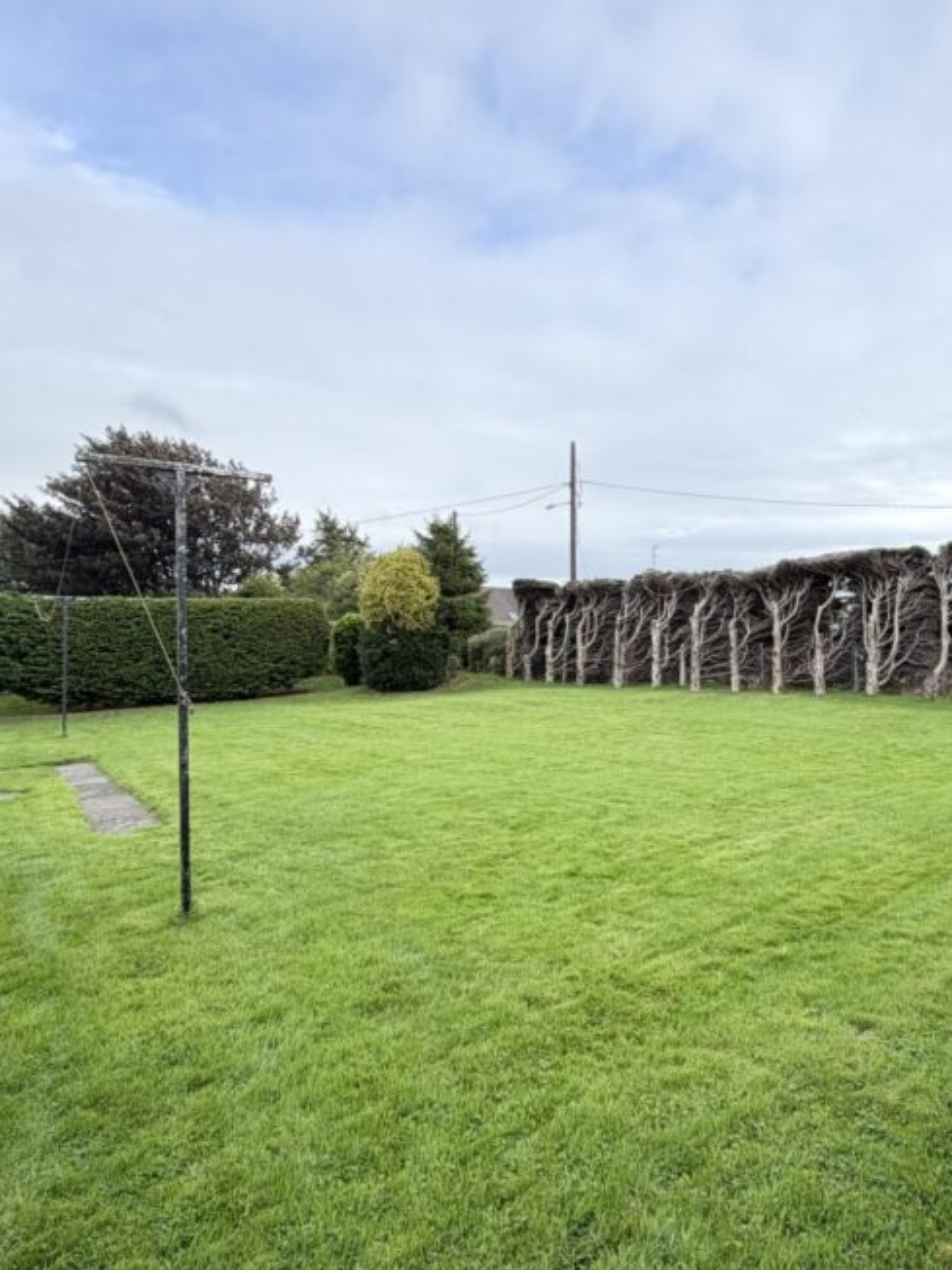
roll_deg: +0.3
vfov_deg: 76.4
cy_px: 641
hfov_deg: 58.8
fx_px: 807
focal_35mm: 22
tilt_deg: -0.1
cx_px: 677
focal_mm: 2.22
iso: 64
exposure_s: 1/238
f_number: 2.2
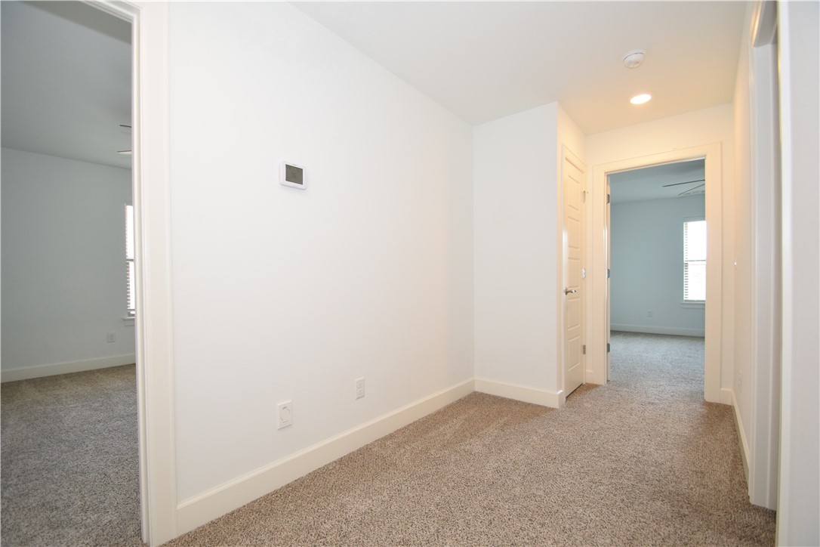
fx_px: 342
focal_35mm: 15
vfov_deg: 77.3
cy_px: 274
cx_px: 410
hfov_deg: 100.4
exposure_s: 1/100
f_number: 5
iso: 800
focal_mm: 10
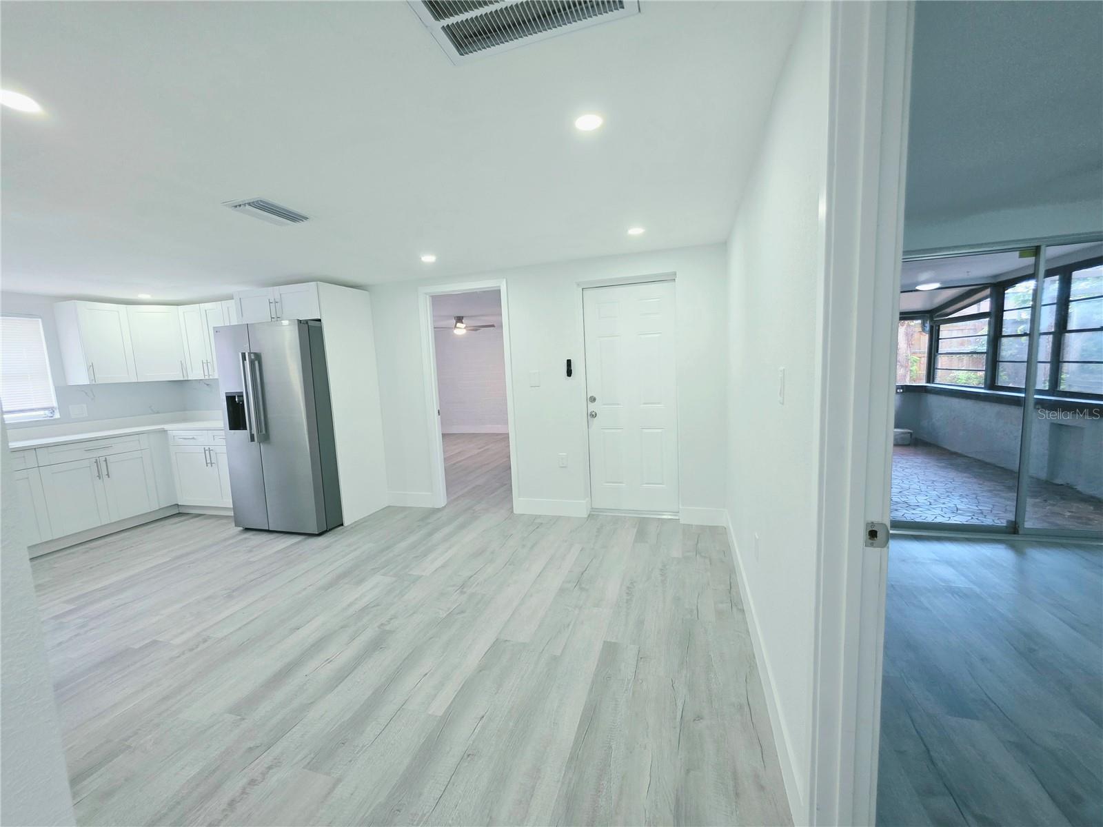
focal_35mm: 13
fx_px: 414
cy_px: 414
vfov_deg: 89.9
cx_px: 552
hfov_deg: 106.2
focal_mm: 2.2
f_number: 1.9
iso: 250
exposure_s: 1/120
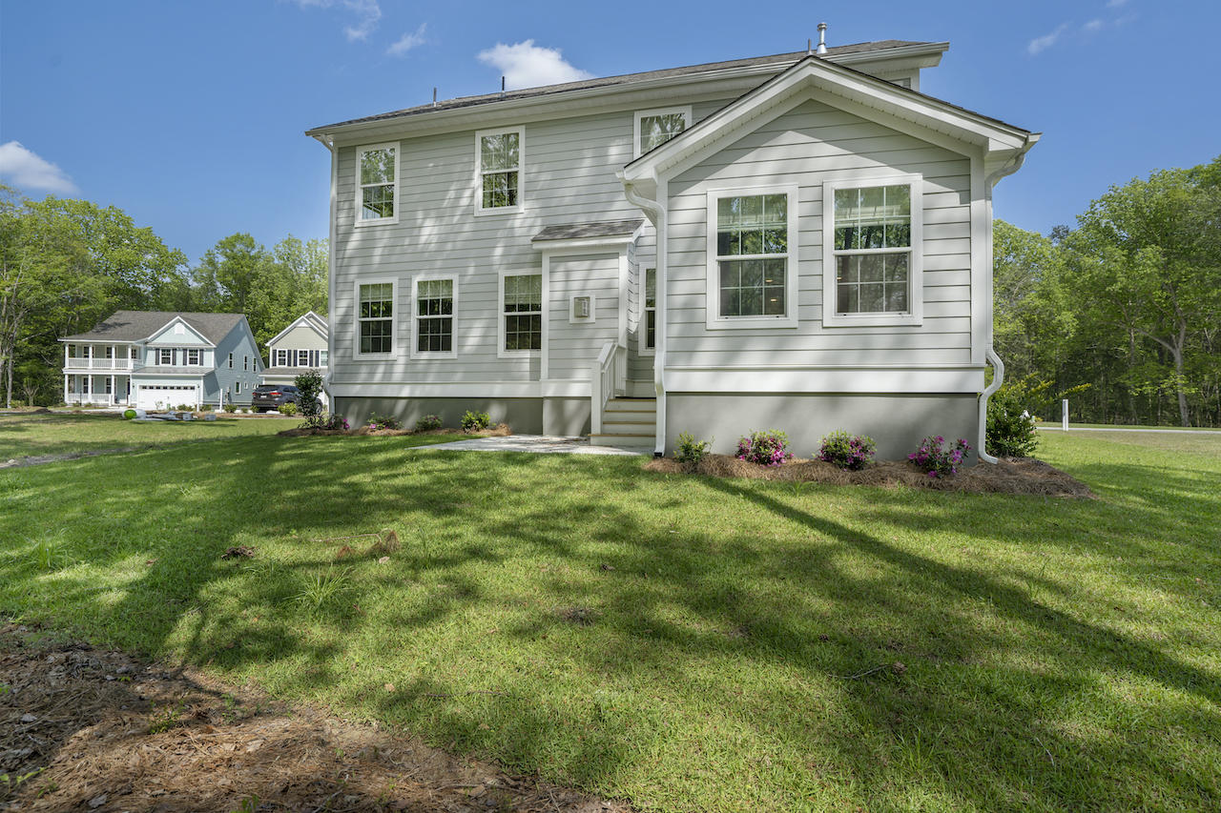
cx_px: 610
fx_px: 610
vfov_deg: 67.4
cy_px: 406
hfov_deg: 90.0
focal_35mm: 18
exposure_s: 1/160
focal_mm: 18
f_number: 7.1
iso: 100
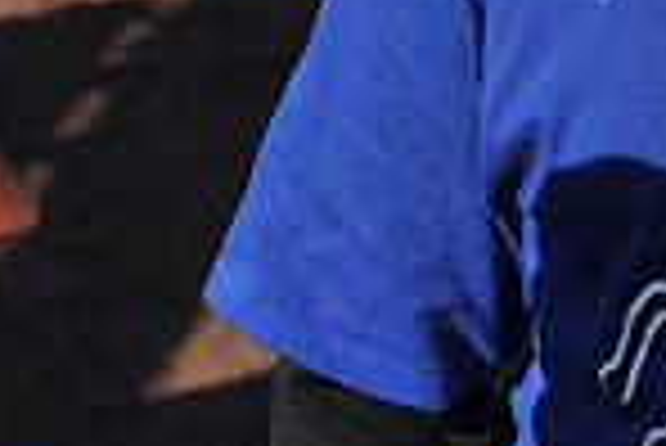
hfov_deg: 7.5
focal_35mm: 274
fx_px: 5074
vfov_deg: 5.0
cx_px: 783
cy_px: -347
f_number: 8
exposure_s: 1/1000
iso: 400
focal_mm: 70
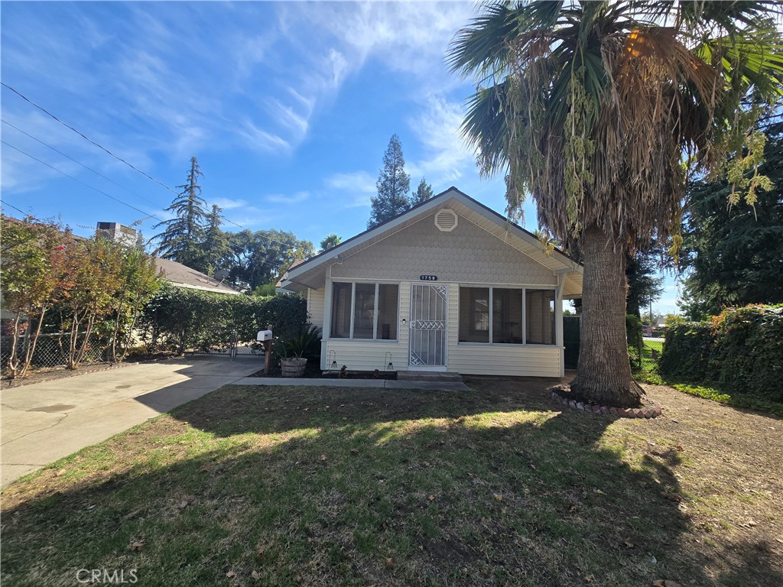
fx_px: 294
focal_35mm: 13
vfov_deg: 89.9
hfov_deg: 106.2
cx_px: 392
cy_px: 294
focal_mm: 2.2
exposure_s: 1/1255
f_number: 2.2
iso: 50
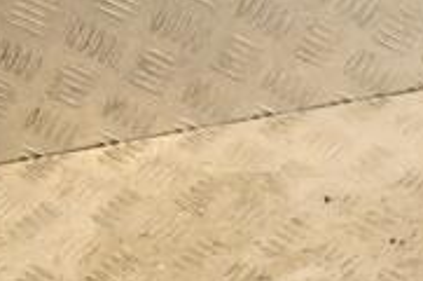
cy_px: 461
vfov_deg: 12.2
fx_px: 1228
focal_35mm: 105
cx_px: 596
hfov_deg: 17.9
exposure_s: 1/200
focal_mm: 21
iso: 800
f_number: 7.1
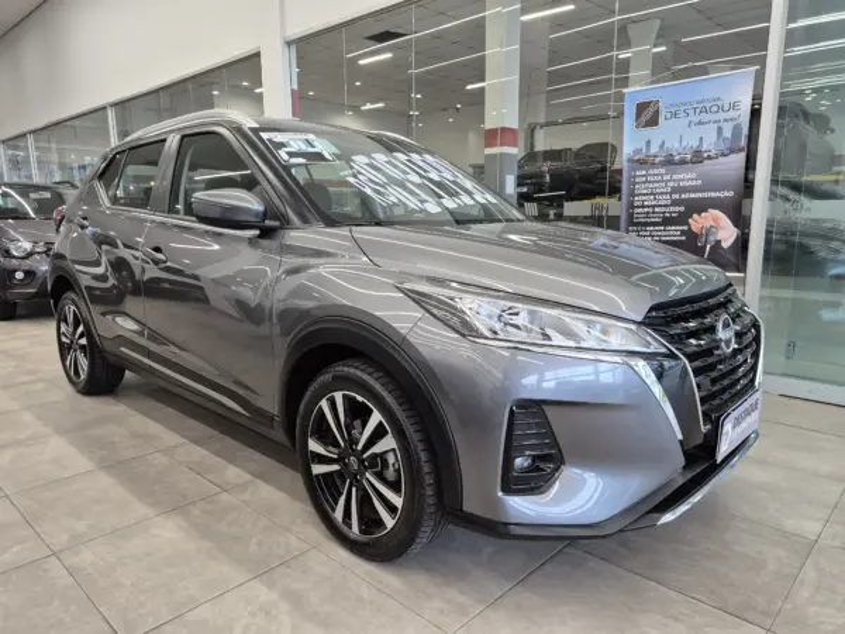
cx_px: 422
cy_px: 317
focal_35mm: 23
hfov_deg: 73.9
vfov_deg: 58.9
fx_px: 561
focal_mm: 5.4
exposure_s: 1/120
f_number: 1.8
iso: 250
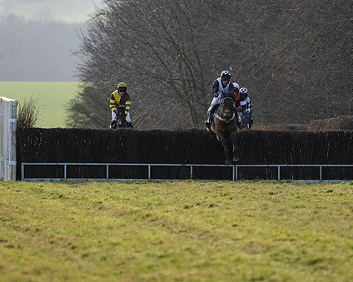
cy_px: 69
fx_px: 6622
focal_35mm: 634
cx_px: 198
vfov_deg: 2.4
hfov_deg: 3.1
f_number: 2.8
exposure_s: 1/10000
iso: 800
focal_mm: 200
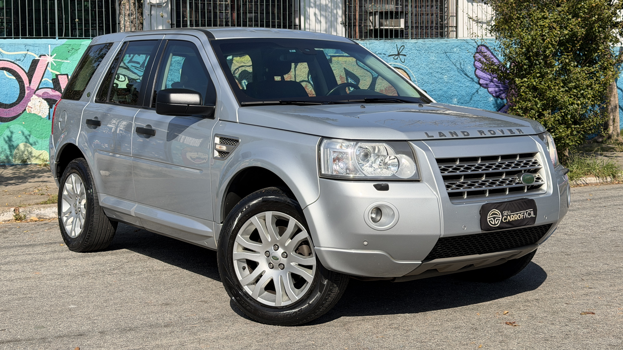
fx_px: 876
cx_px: 310
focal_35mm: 53
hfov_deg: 39.2
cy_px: 114
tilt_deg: -1.8
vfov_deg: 22.5
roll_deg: +1.4
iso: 64
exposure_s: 1/4587
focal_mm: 6.76
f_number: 1.78
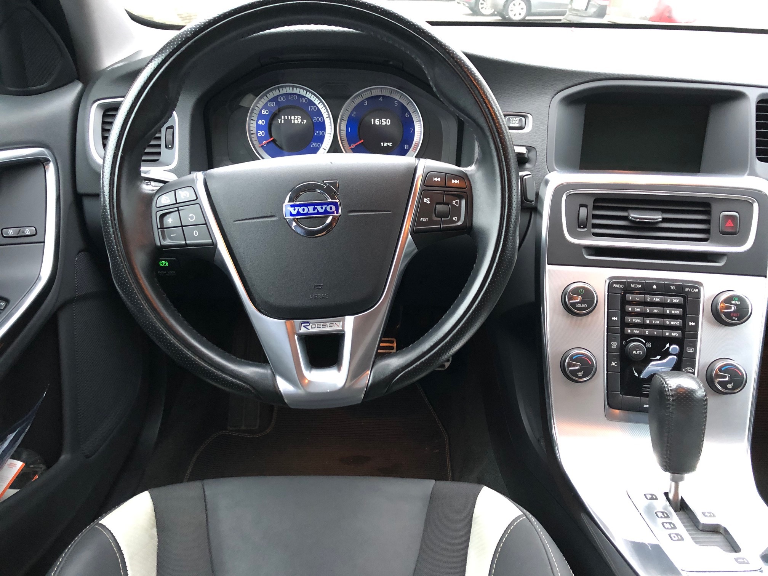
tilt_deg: -25.9
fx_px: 621
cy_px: 288
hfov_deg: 63.4
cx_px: 384
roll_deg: +0.0
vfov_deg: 49.7
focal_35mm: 28
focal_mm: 4
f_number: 1.8
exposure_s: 1/4
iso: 100
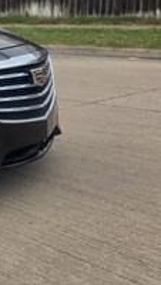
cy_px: 104
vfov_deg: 33.1
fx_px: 477
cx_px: -187
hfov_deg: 14.7
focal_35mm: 63
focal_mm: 6.3
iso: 64
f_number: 1.7
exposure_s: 1/359
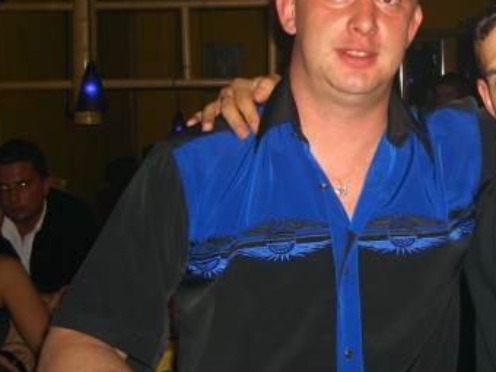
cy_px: 134
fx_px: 960
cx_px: 430
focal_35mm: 67
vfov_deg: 21.9
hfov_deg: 28.1
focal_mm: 7.9
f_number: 2.8
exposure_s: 1/60
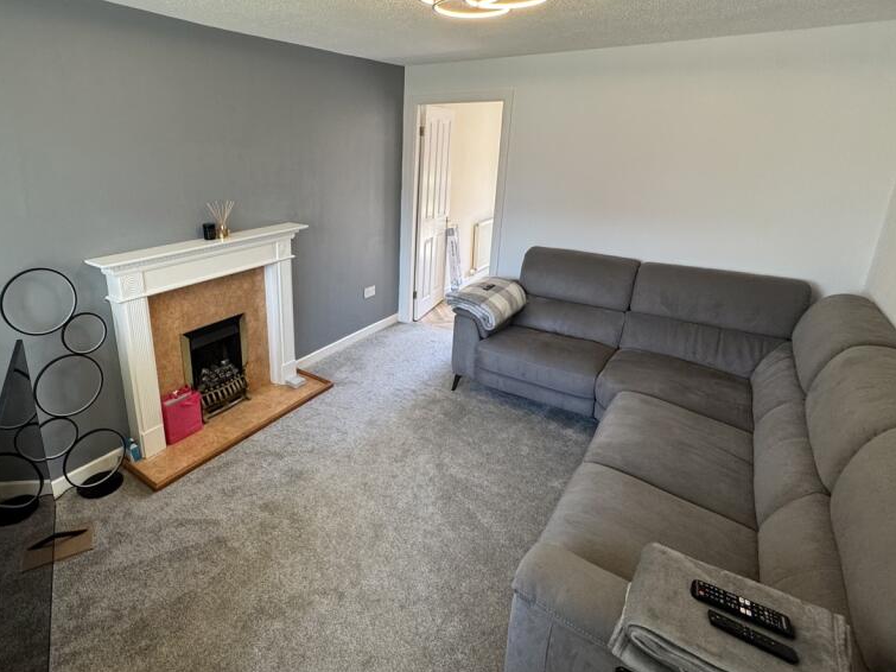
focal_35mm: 19
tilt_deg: -16.3
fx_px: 492
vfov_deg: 68.3
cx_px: 356
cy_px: 285
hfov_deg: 83.6
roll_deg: -0.5
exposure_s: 1/99
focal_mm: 2.22
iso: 160
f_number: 2.2
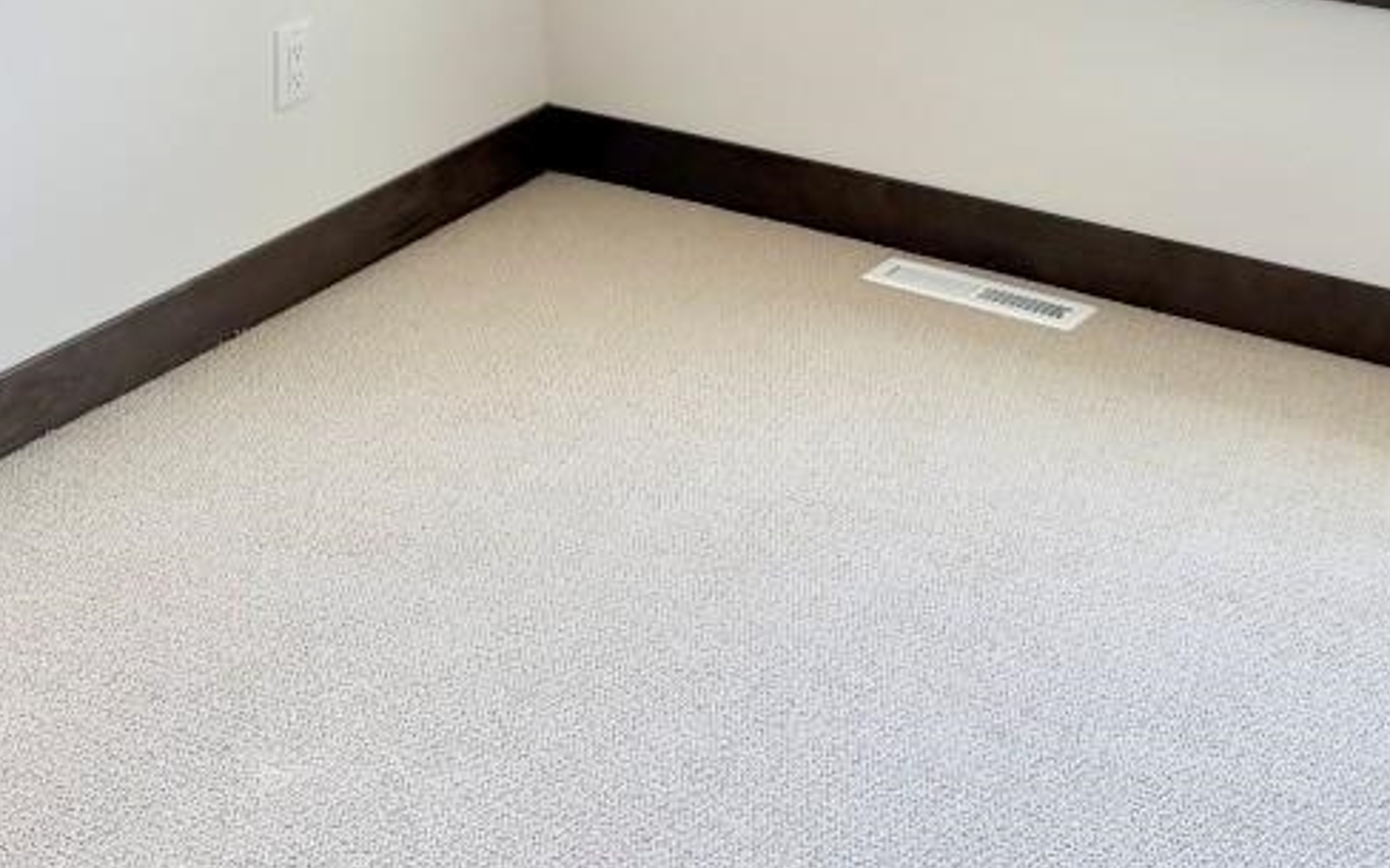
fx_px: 2841
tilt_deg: -6.4
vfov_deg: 15.7
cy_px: -526
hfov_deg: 27.5
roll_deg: +0.7
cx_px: 763
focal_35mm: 75
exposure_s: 1/689
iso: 100
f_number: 1.78
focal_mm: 6.76
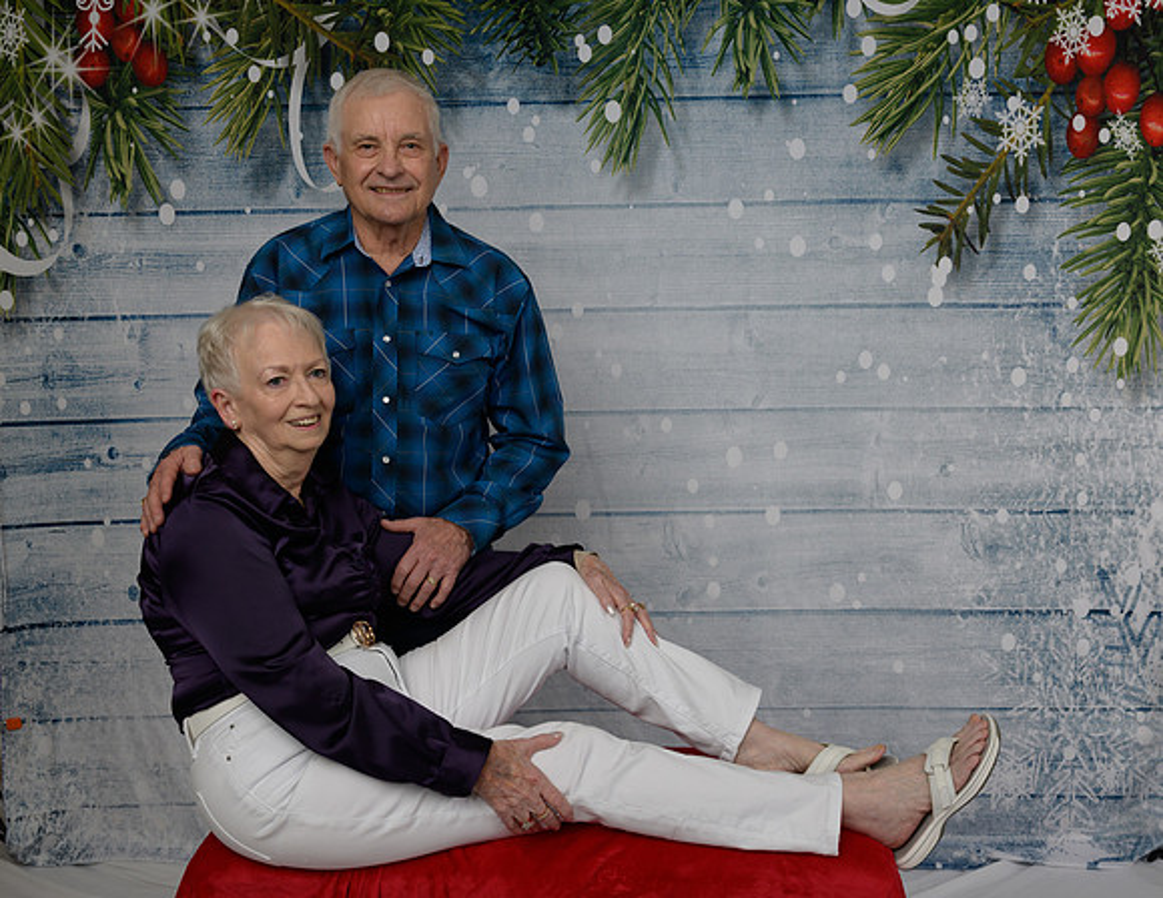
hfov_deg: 50.6
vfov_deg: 40.1
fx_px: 1231
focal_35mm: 36
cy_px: 451
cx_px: 578
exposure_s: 1/125
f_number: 10
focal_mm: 32
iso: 400
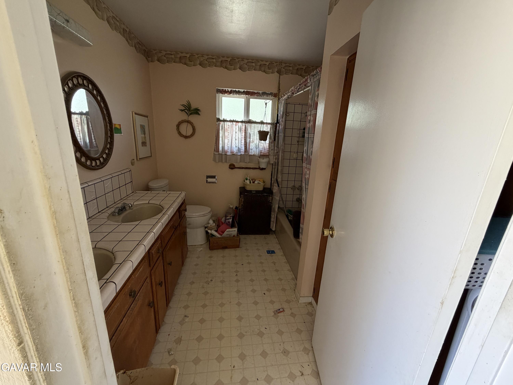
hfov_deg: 102.1
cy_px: 192
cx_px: 256
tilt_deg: -16.3
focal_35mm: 14
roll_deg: -2.3
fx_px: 207
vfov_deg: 85.7
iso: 250
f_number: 2.2
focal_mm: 2.22
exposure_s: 1/121
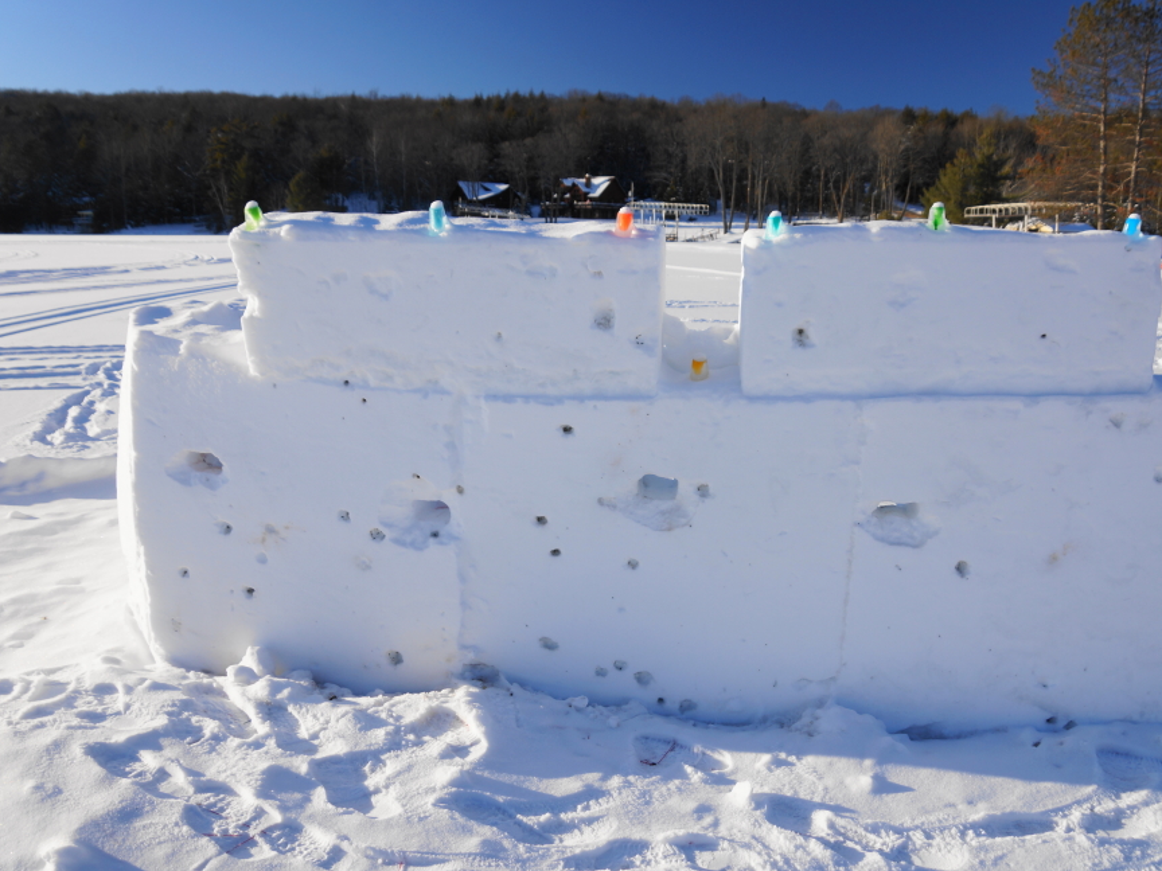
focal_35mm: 30
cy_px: 426
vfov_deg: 46.8
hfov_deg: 59.8
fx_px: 1007
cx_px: 641
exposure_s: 1/160
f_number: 5.6
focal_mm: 18
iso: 100
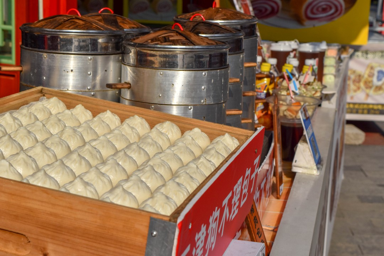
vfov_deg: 19.7
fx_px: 736
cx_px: 192
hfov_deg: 29.2
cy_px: 128
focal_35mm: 69
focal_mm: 46
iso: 400
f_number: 8
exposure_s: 1/2000
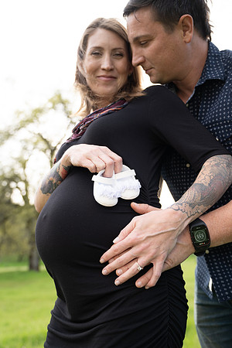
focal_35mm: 33
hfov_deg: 40.0
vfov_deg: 57.2
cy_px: 174
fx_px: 319
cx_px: 116
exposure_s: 1/125
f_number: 3.2
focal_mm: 33
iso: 125
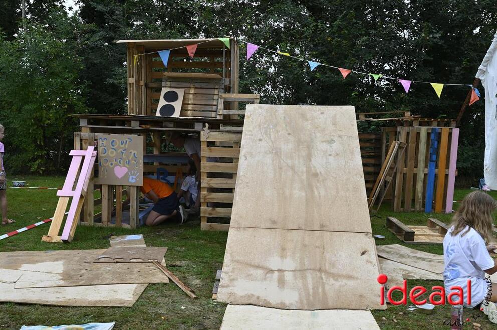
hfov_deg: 54.5
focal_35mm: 35
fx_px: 483
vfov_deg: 37.8
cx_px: 248
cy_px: 165
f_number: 7.1
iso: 200
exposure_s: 1/200
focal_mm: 35
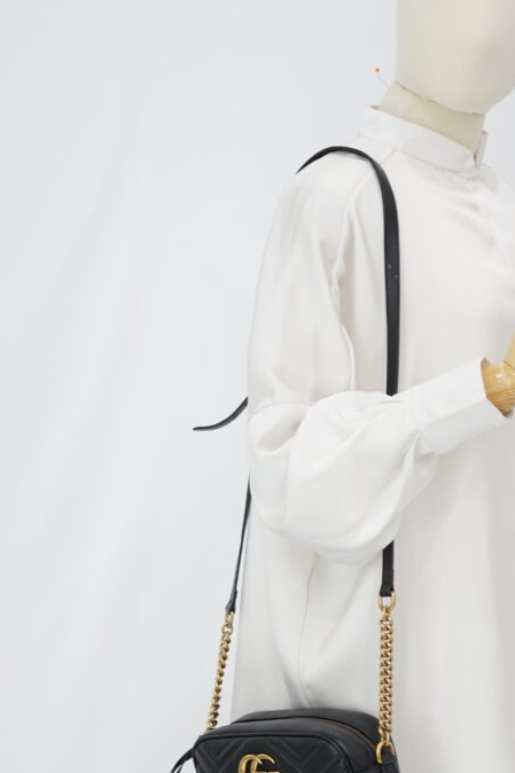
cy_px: 578
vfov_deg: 26.3
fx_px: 1632
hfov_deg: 17.9
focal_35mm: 76
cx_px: 362
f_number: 6.3
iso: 640
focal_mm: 50
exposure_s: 1/8
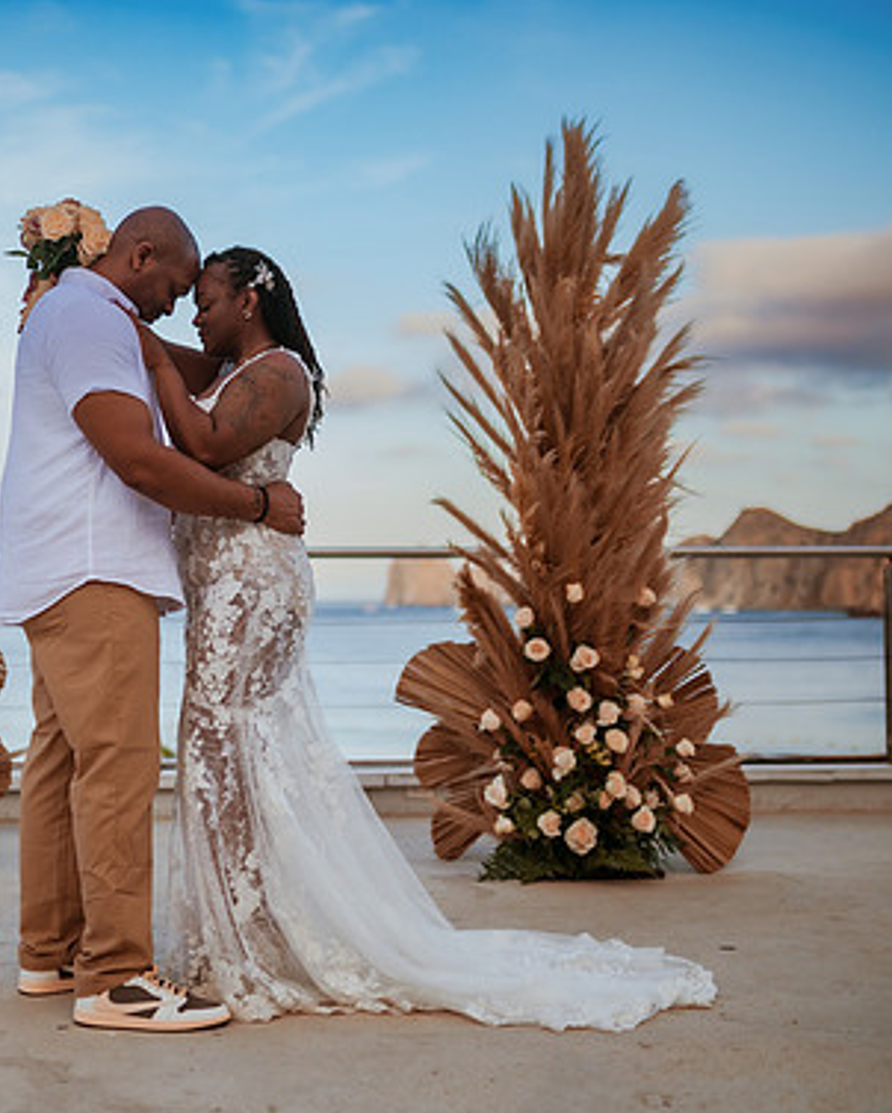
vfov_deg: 36.6
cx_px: 192
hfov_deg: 29.1
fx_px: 1682
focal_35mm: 51
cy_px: 555
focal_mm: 35
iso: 250
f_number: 1.6
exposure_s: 1/4000
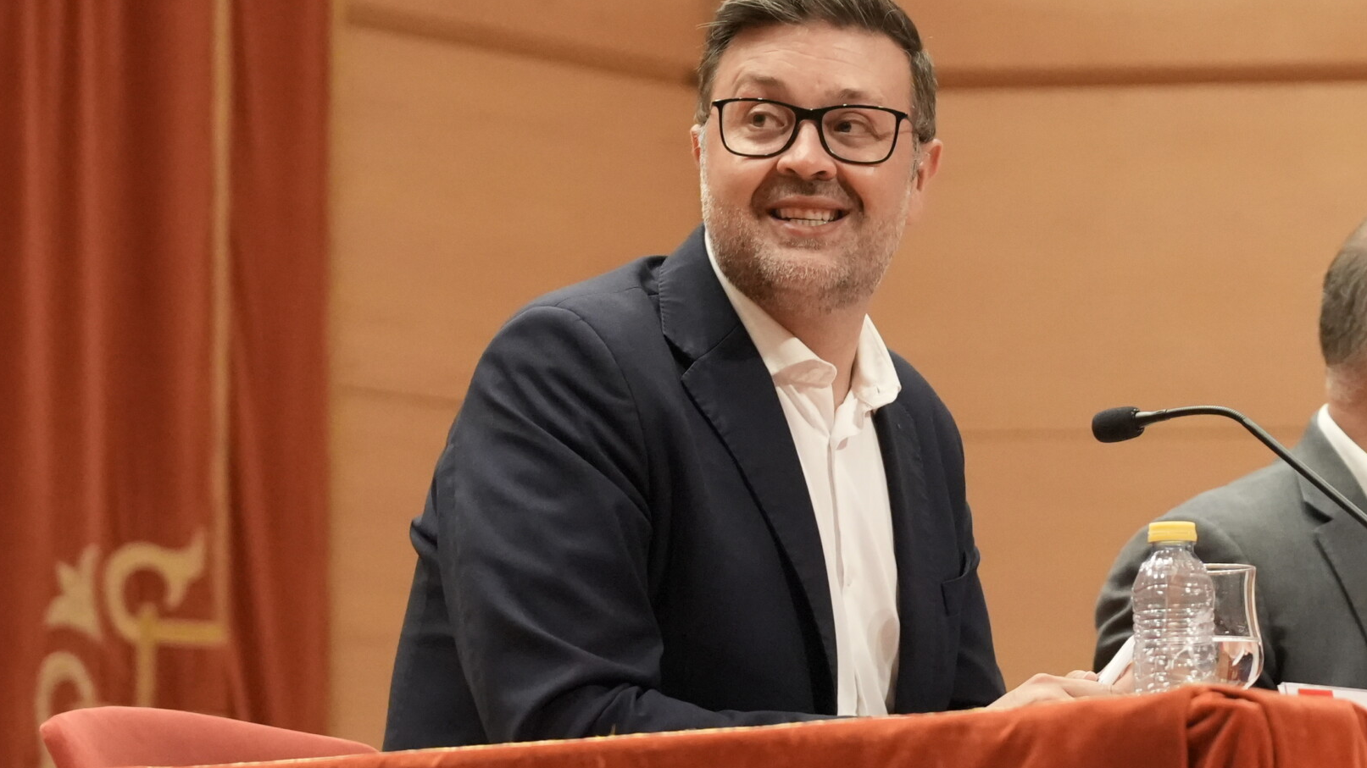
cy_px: 392
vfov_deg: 4.7
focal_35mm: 261
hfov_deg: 8.3
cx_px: 859
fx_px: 9460
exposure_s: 1/160
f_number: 4.5
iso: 6400
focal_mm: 105
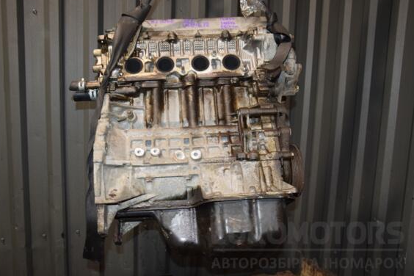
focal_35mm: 34
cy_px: 135
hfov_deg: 56.4
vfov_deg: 39.4
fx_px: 386
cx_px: 197
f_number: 5
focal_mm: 21
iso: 800
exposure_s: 1/60
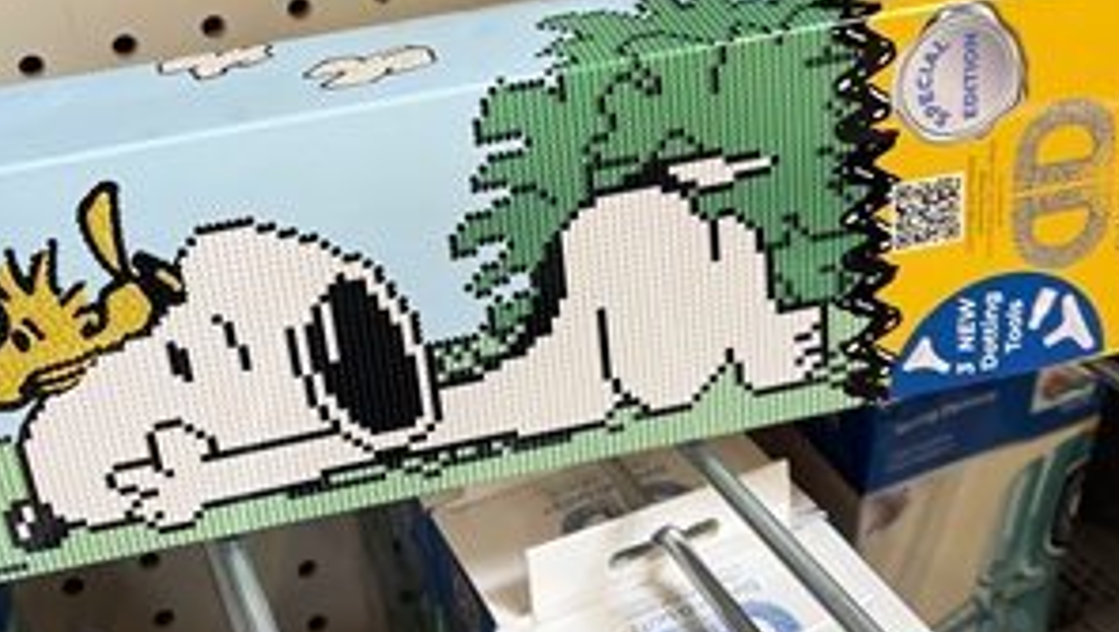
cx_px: 457
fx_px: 1366
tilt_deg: -28.5
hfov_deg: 44.4
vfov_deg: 25.7
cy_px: 149
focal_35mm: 46
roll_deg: +5.7
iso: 125
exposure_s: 1/107
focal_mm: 5.1
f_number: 1.6
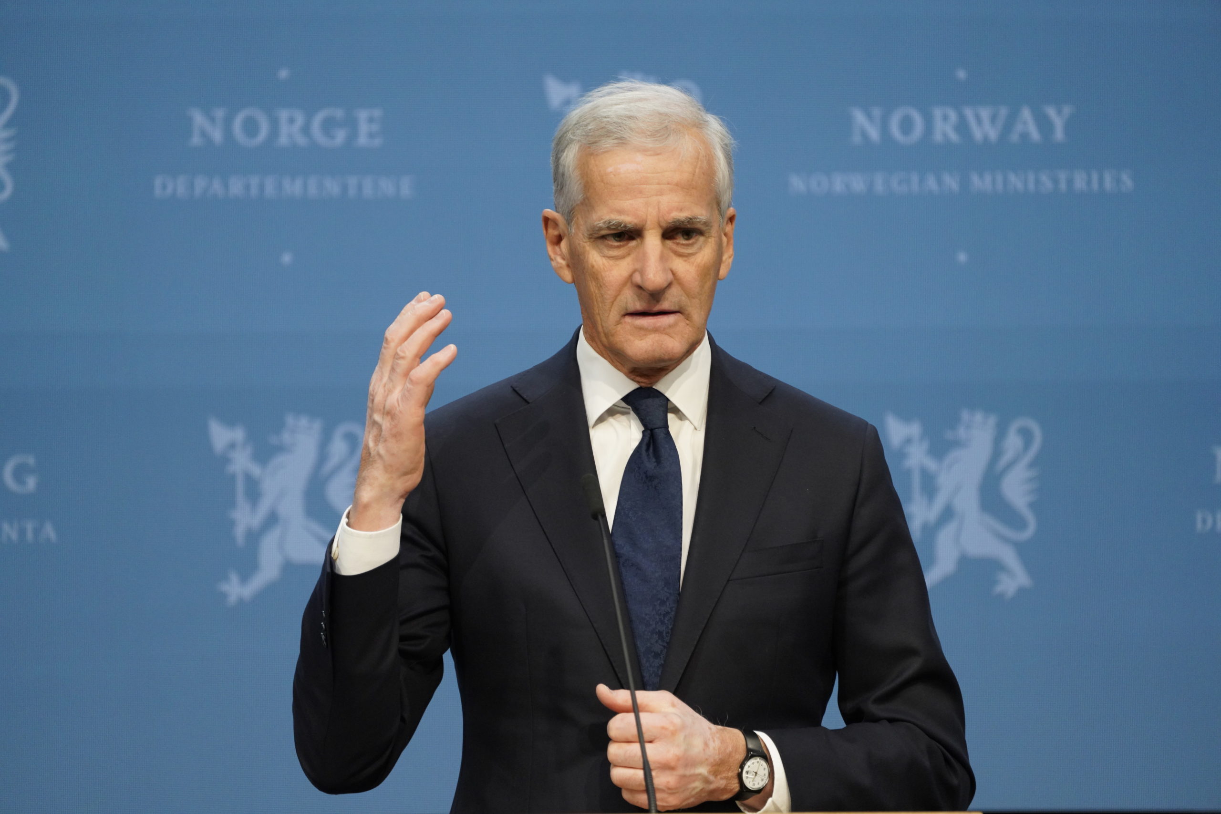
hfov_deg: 5.2
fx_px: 13465
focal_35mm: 397
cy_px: 407
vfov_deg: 3.5
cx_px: 610
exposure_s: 1/250
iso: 2500
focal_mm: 397
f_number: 5.6
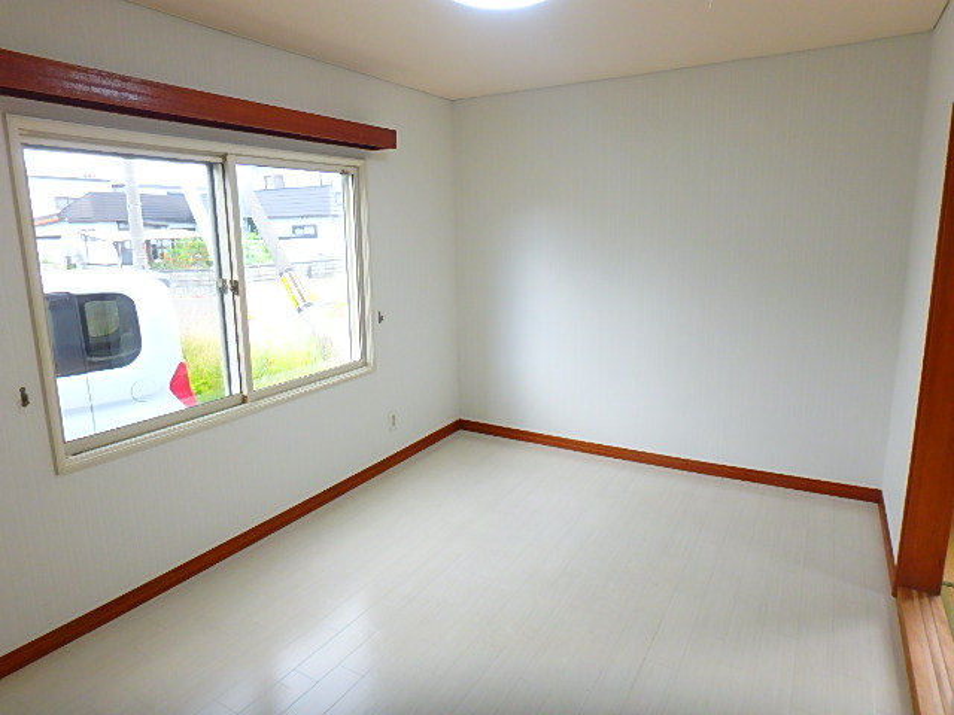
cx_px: 477
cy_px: 358
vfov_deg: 63.4
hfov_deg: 79.0
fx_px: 579
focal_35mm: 21
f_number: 3.5
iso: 200
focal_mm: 3.7
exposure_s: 1/60
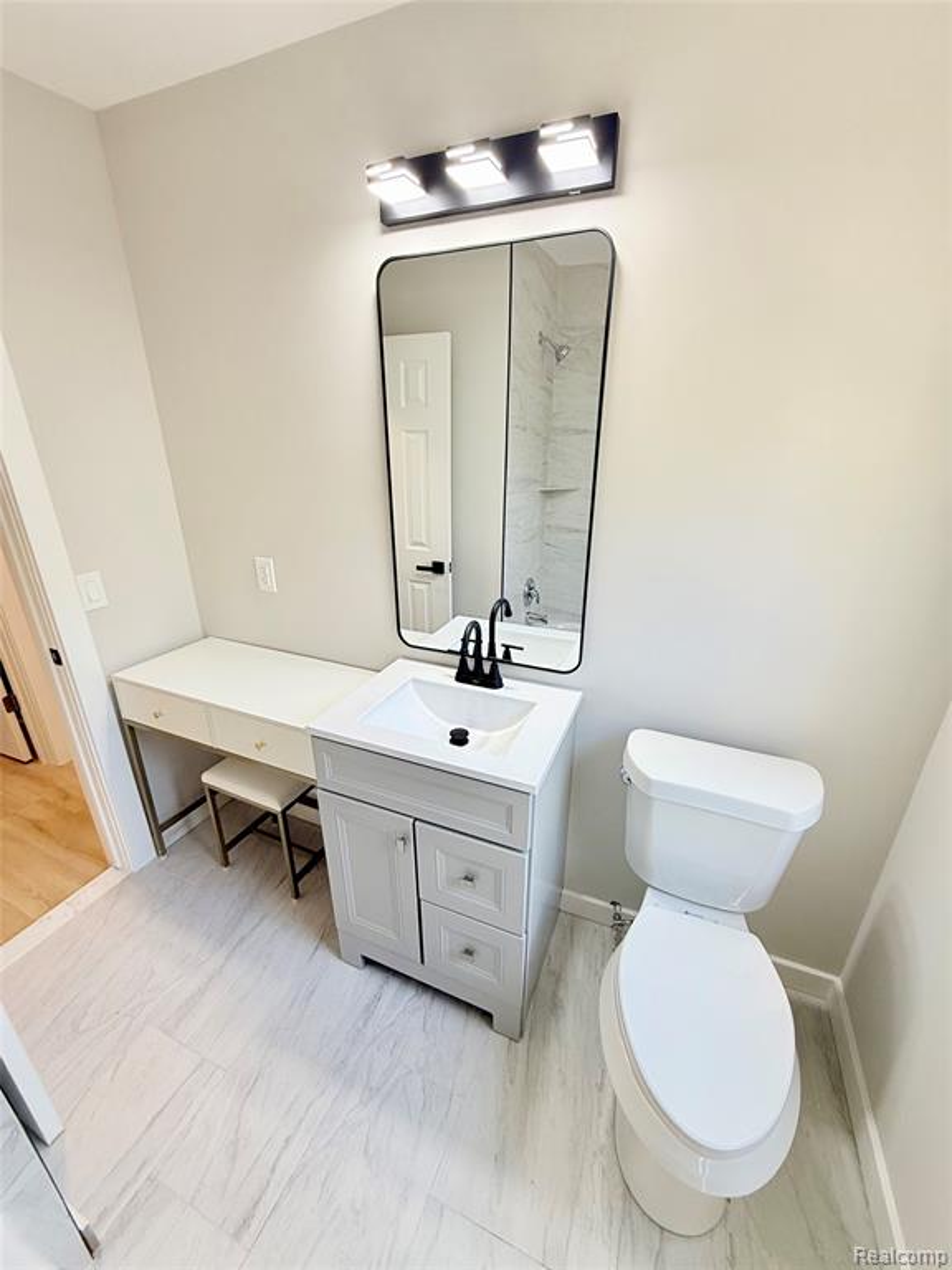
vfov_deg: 102.1
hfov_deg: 85.7
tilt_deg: -21.0
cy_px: 635
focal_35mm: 14
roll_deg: -0.1
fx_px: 513
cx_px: 476
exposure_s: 1/120
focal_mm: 2.22
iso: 125
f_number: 2.2
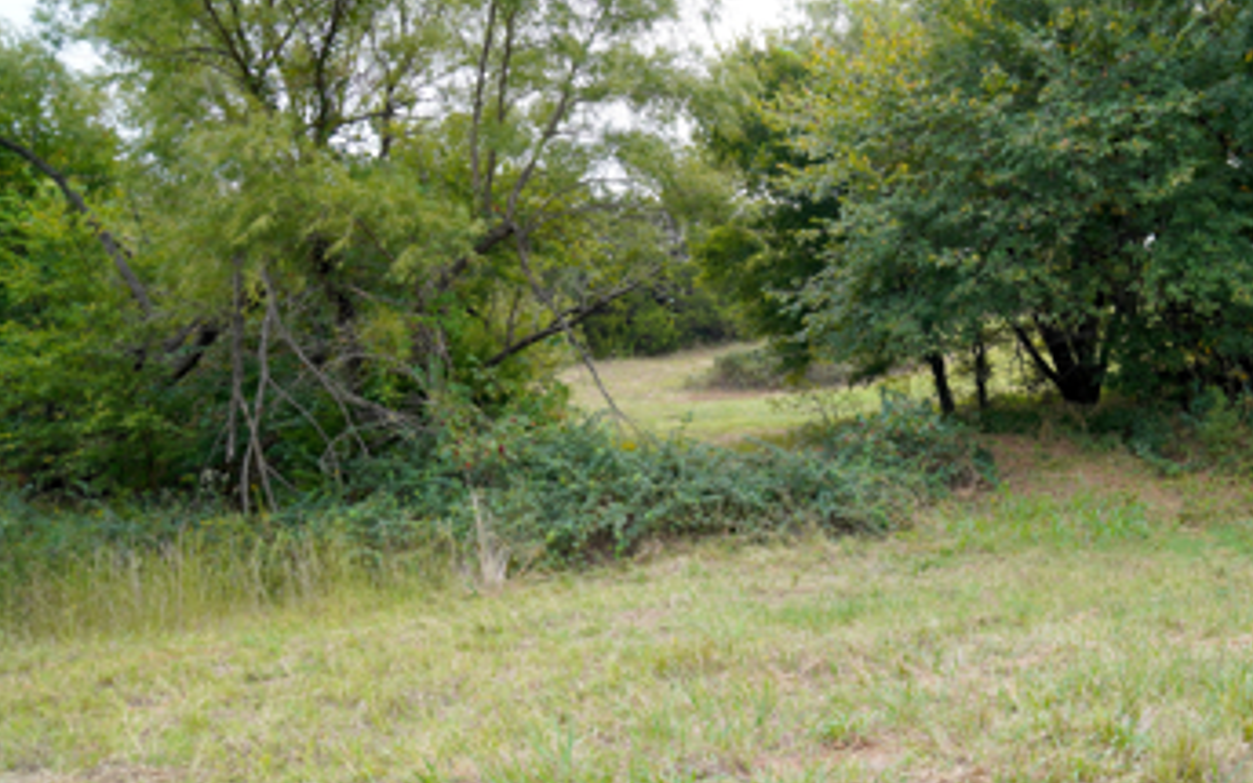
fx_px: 1093
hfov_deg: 58.6
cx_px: 809
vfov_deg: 39.3
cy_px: 324
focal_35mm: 32
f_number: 4
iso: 200
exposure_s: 1/160
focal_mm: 16
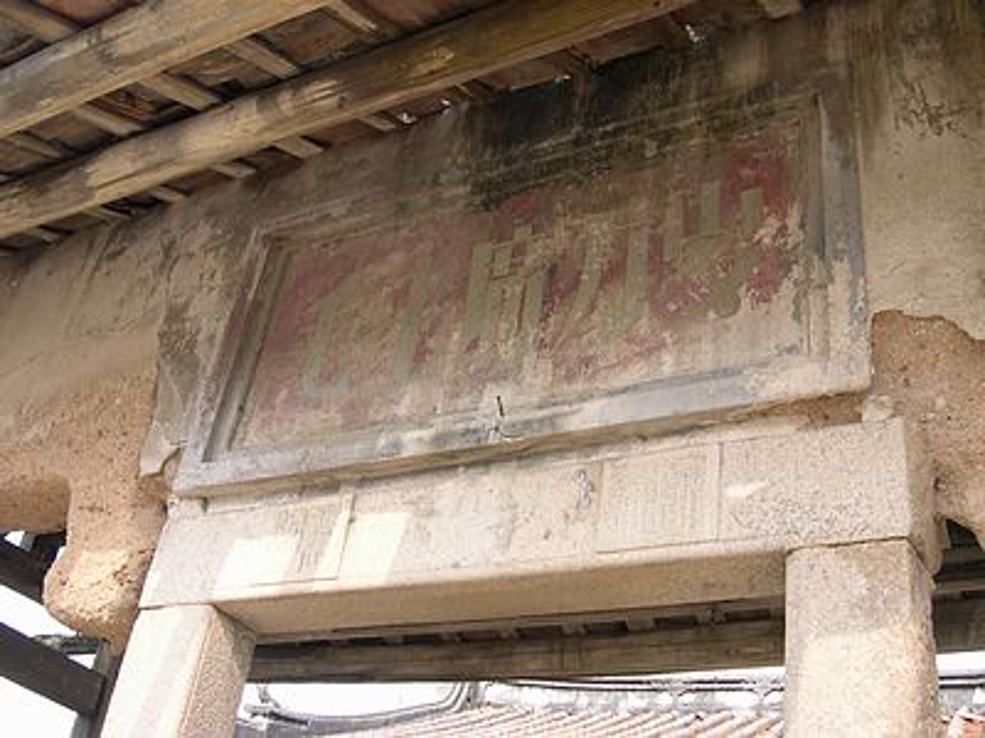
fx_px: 1081
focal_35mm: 38
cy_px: 369
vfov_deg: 37.7
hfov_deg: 49.0
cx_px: 492
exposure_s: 1/240
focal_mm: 8
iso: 100
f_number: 2.8
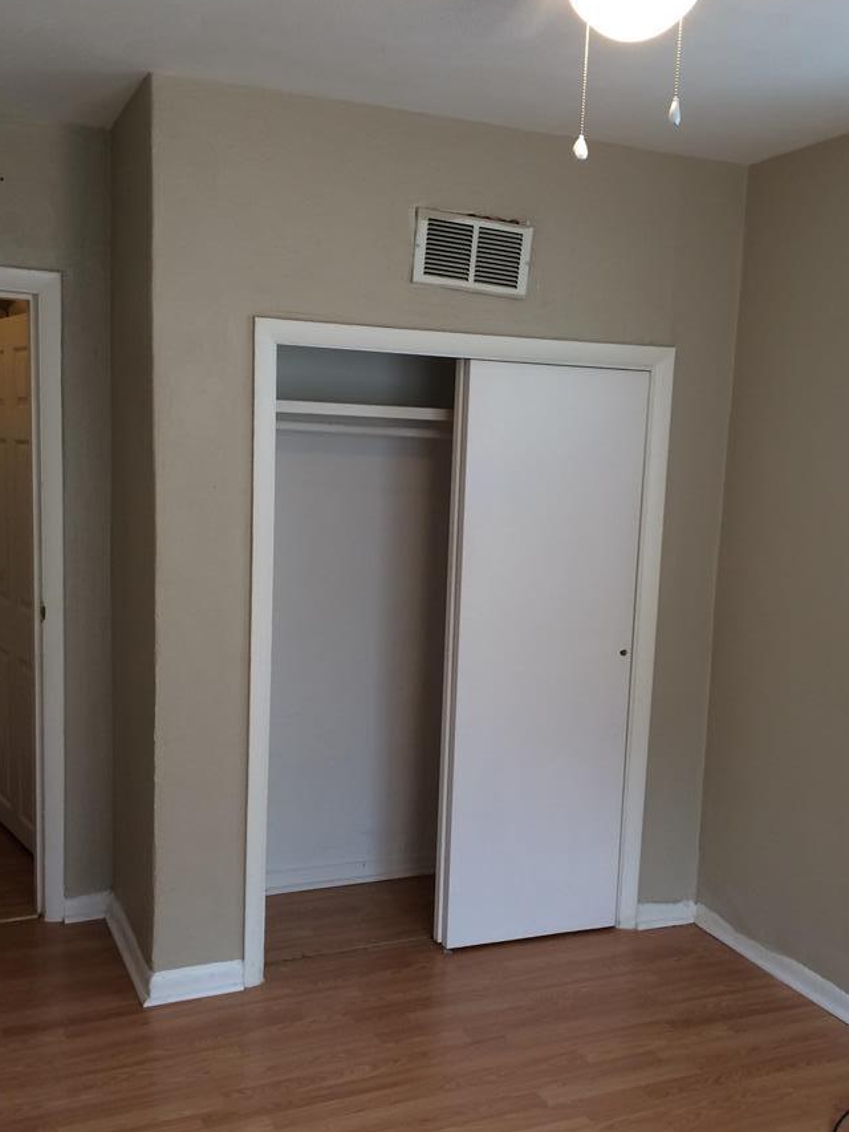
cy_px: 620
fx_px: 1177
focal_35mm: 36
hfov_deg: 39.6
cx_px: 387
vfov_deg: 51.3
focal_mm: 4.12
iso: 80
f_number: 2.2
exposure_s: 1/30
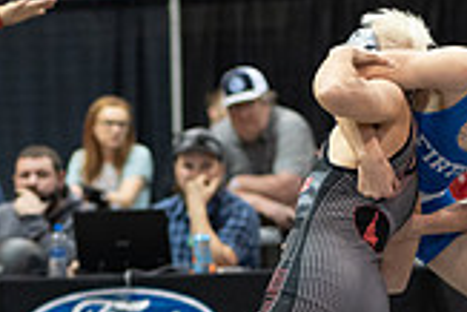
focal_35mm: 303
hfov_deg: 6.8
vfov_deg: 4.5
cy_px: 316
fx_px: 3934
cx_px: 72
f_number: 1.8
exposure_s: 1/500
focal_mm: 85
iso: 2500
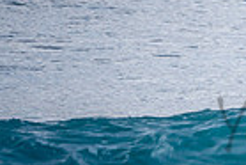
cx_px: 365
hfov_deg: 1.5
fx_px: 9645
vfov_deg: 1.0
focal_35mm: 1410
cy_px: 77
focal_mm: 200
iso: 100
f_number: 10
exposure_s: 1/40
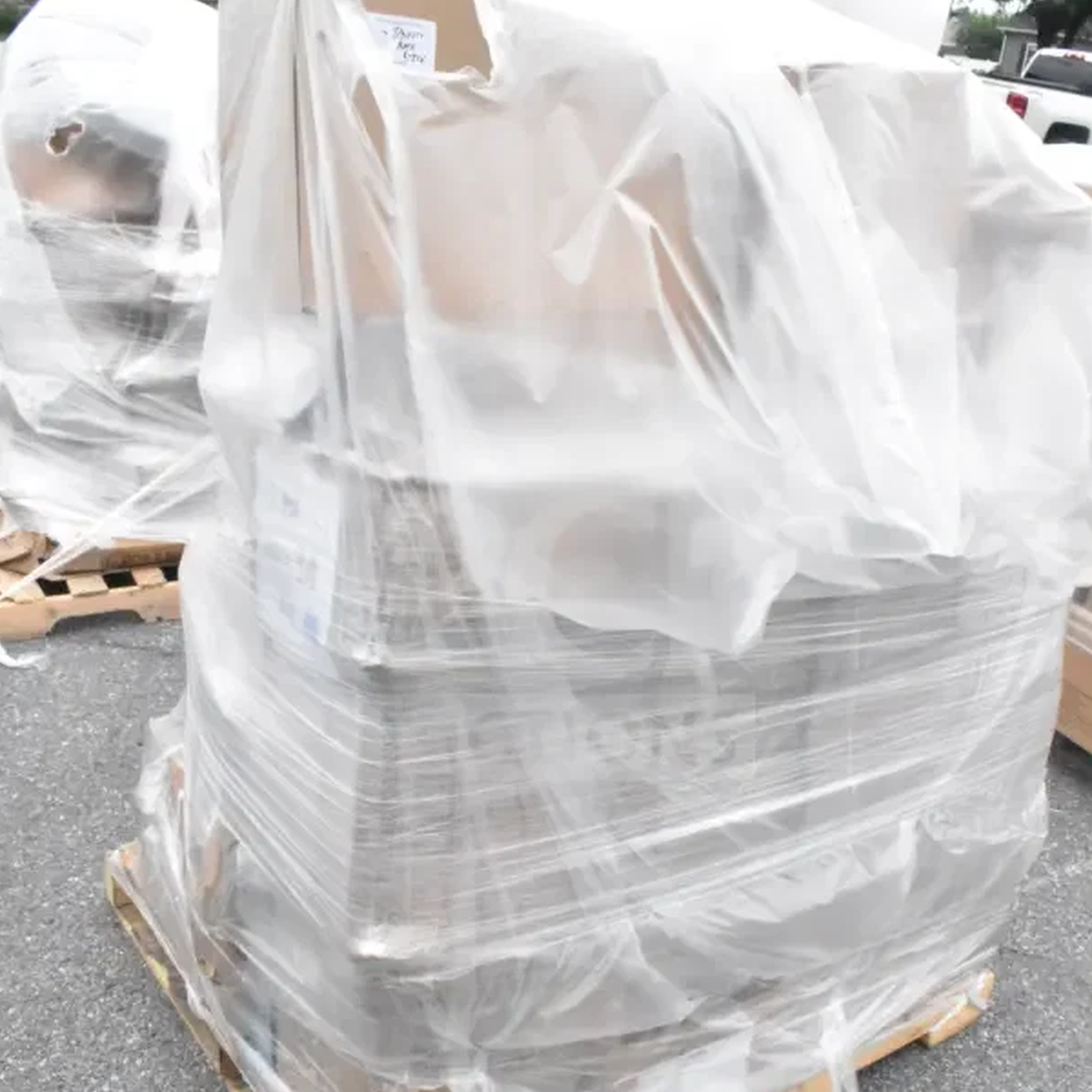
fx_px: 1249
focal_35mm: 35
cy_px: 636
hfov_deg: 47.2
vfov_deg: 47.0
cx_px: 550
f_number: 18
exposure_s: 1/1250
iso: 6400
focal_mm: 18
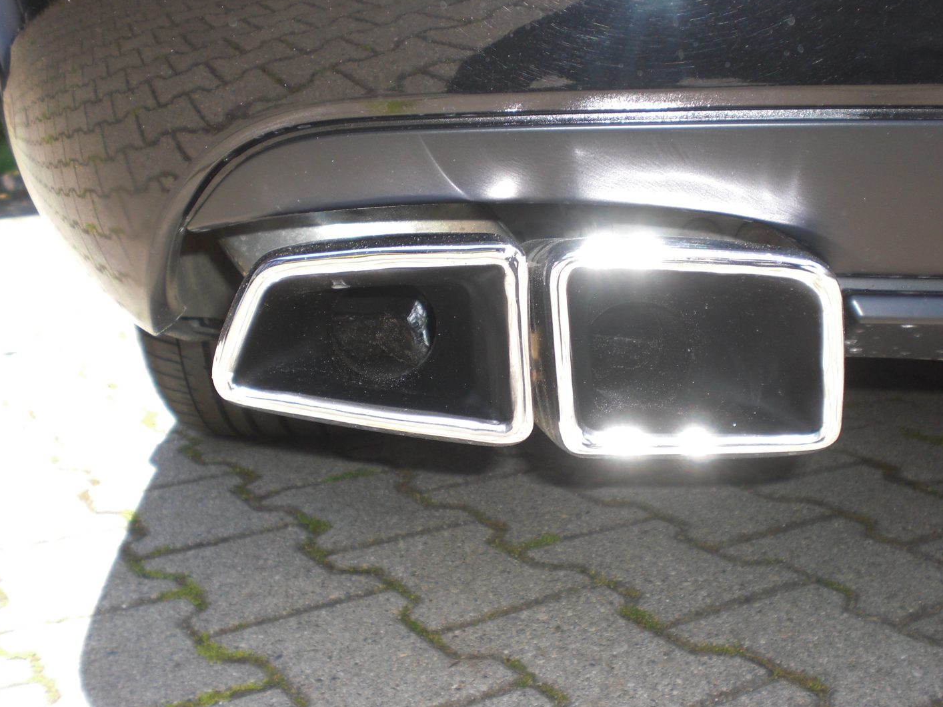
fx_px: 1171
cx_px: 513
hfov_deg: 43.8
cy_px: 320
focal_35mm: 43
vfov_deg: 33.6
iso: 64
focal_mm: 6.3
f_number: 3.1
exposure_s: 1/160
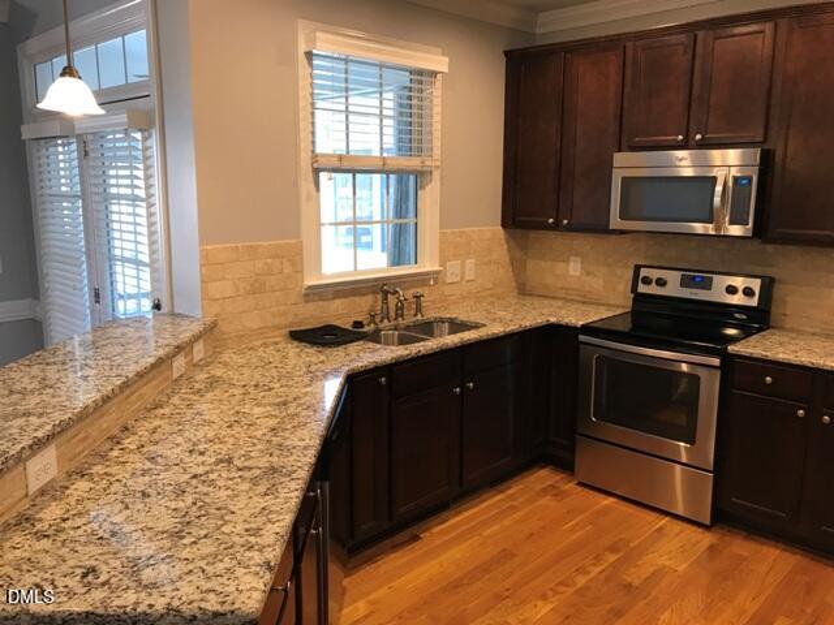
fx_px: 675
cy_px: 312
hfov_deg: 63.4
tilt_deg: -10.1
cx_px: 417
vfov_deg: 49.7
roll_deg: +0.1
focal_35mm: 28
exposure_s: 1/24
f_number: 1.8
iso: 40
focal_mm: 3.99
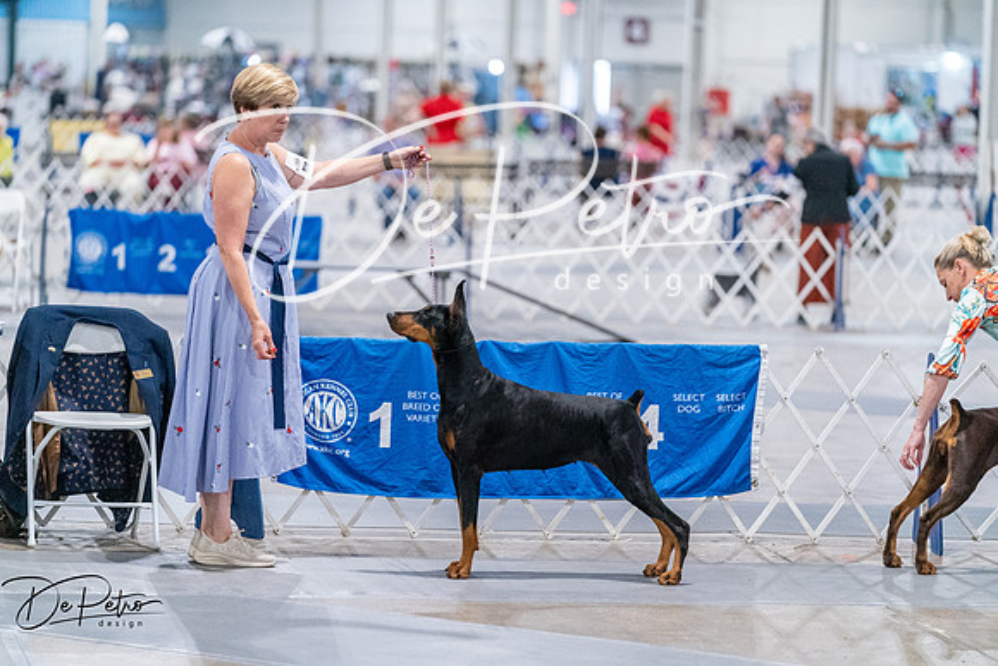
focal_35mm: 161
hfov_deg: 12.8
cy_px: 333
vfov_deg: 8.5
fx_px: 4464
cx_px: 499
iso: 6400
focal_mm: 161
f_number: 3.2
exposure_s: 1/320
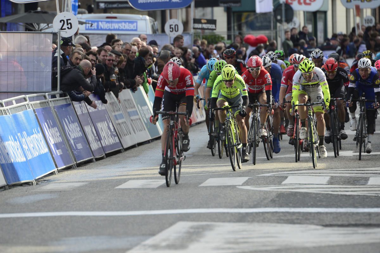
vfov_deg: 3.4
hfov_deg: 5.2
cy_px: 126
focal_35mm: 400
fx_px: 4219
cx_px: 190
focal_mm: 400
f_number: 8
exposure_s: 1/1000
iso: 1000
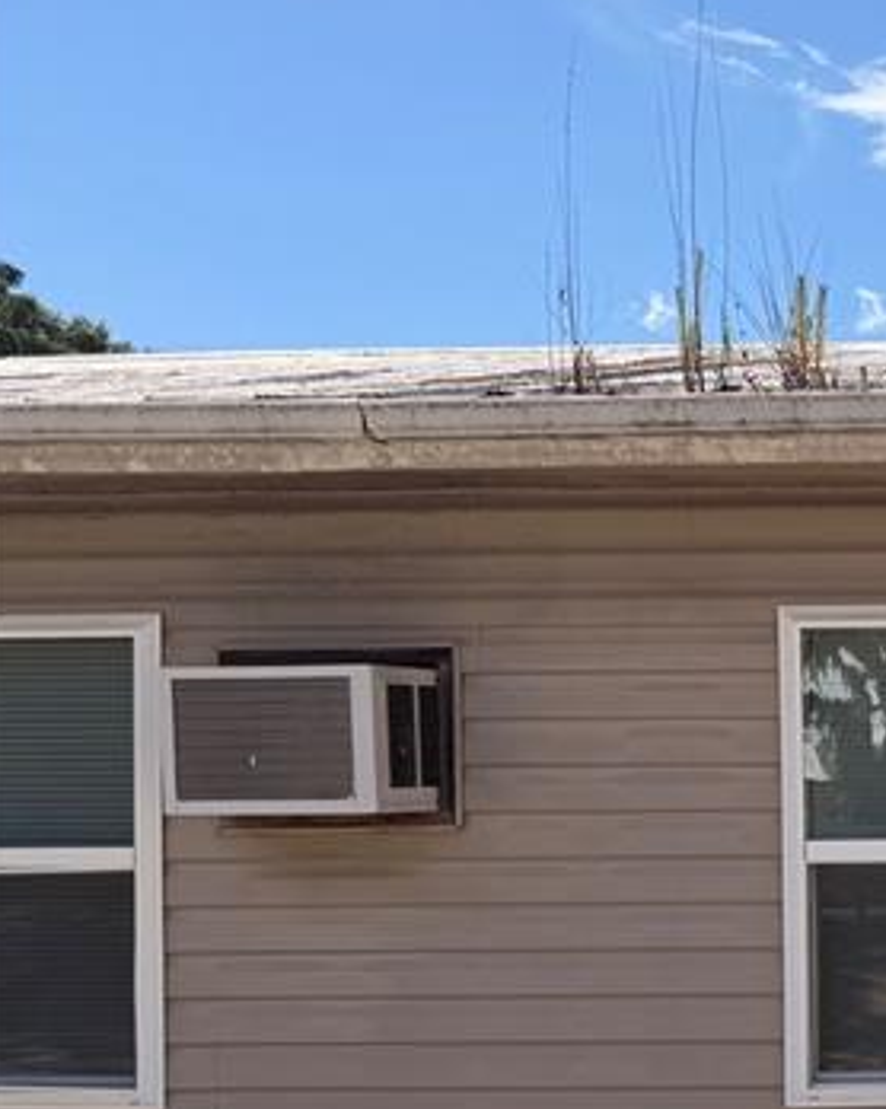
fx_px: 2264
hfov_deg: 17.7
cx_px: 1613
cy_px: 902
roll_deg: +0.3
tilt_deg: +1.0
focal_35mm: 69
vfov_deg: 27.0
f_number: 1.78
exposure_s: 1/4405
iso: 80
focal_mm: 6.76
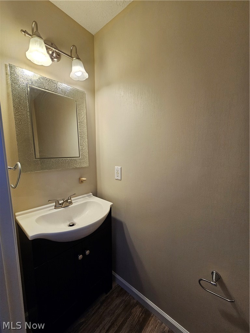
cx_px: 125
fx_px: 125
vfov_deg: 106.2
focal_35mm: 13
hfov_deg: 89.9
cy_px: 166
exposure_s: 1/120
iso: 80
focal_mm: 2.2
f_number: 2.2
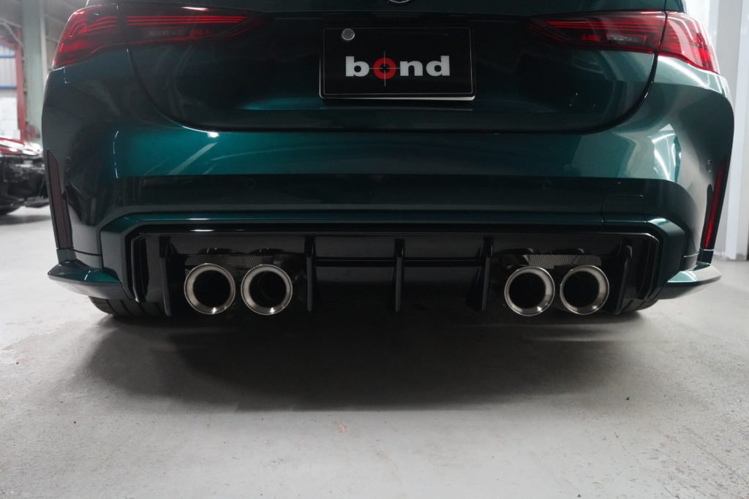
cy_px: 250
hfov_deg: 57.2
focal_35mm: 33
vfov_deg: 40.0
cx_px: 374
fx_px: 687
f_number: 4.5
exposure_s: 1/125
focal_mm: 33
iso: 12800
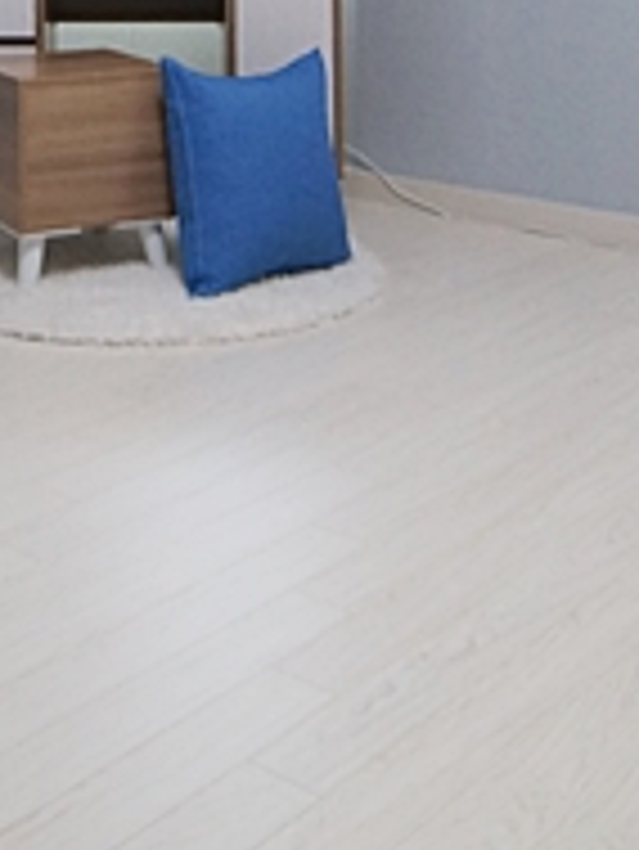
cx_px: 158
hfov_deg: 23.8
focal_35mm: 61
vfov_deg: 27.5
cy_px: -193
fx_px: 1500
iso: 800
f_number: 4
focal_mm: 10
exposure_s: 1/100
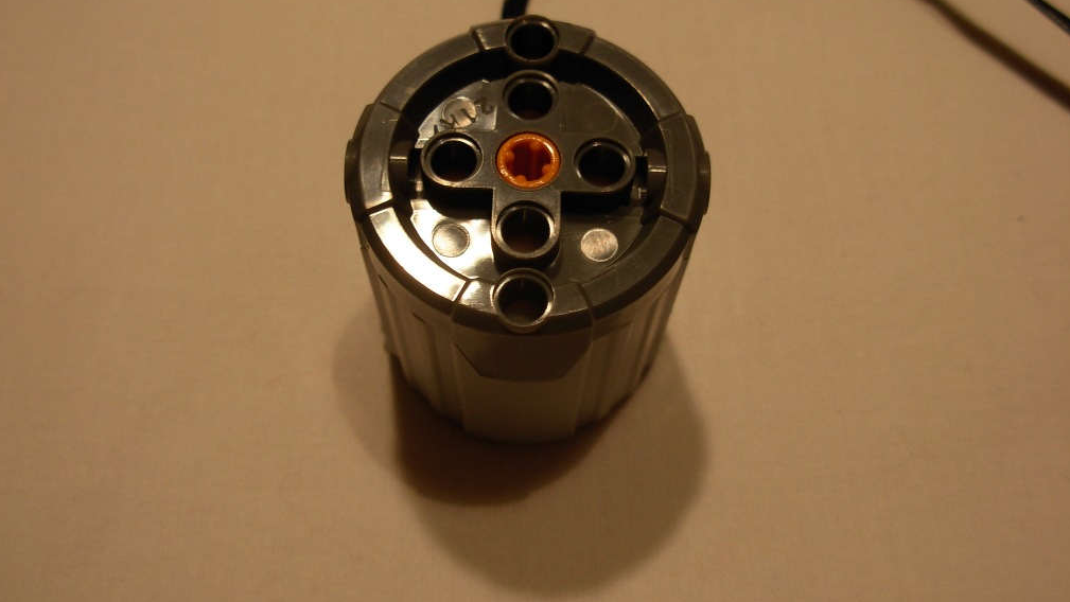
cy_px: 224
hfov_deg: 48.3
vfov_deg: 28.3
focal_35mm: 42
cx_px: 533
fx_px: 1192
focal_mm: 6.3
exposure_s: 1/15.5
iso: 79
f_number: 2.9
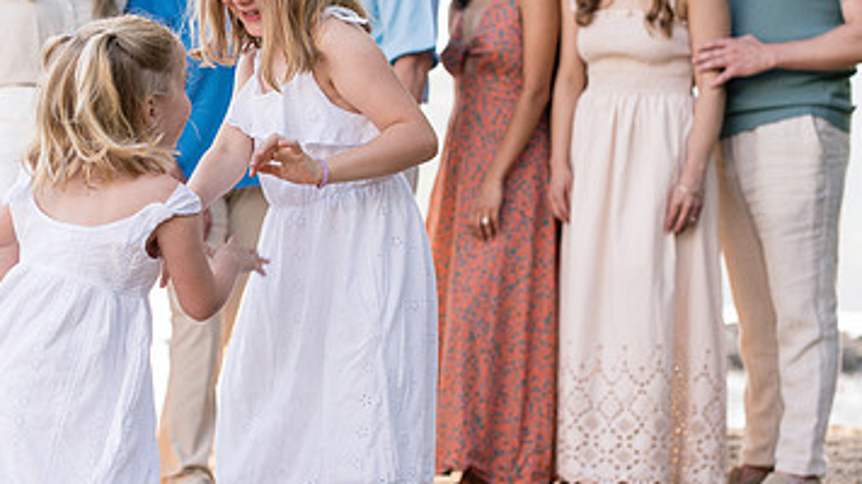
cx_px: 228
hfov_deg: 14.5
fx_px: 3382
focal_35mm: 148
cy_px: 202
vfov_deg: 8.2
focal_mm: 85
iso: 800
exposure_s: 1/800
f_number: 4.5
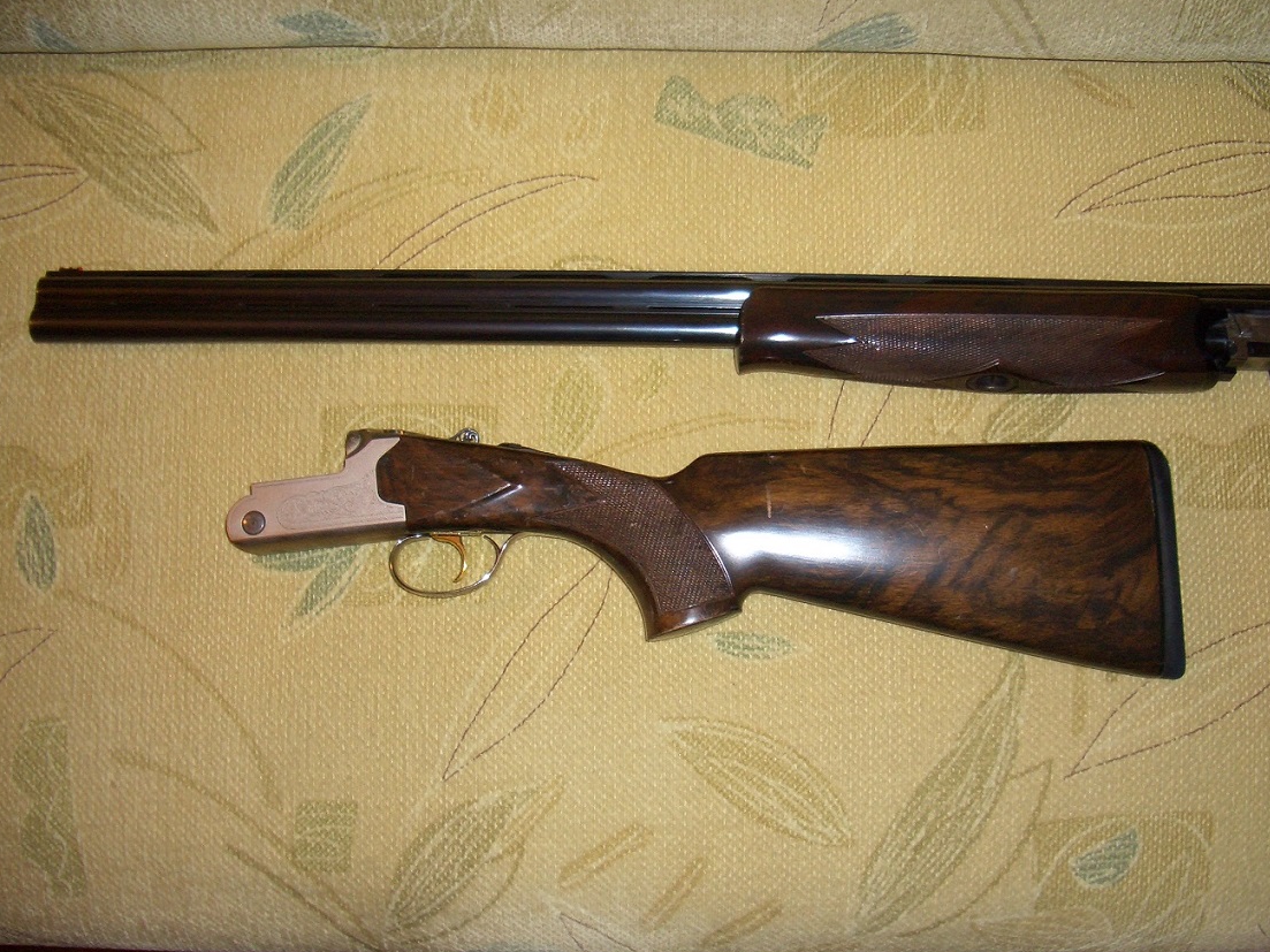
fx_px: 1394
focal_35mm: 38
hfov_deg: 49.0
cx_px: 670
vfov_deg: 37.7
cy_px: 452
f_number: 2.6
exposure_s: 1/60
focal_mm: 5.8
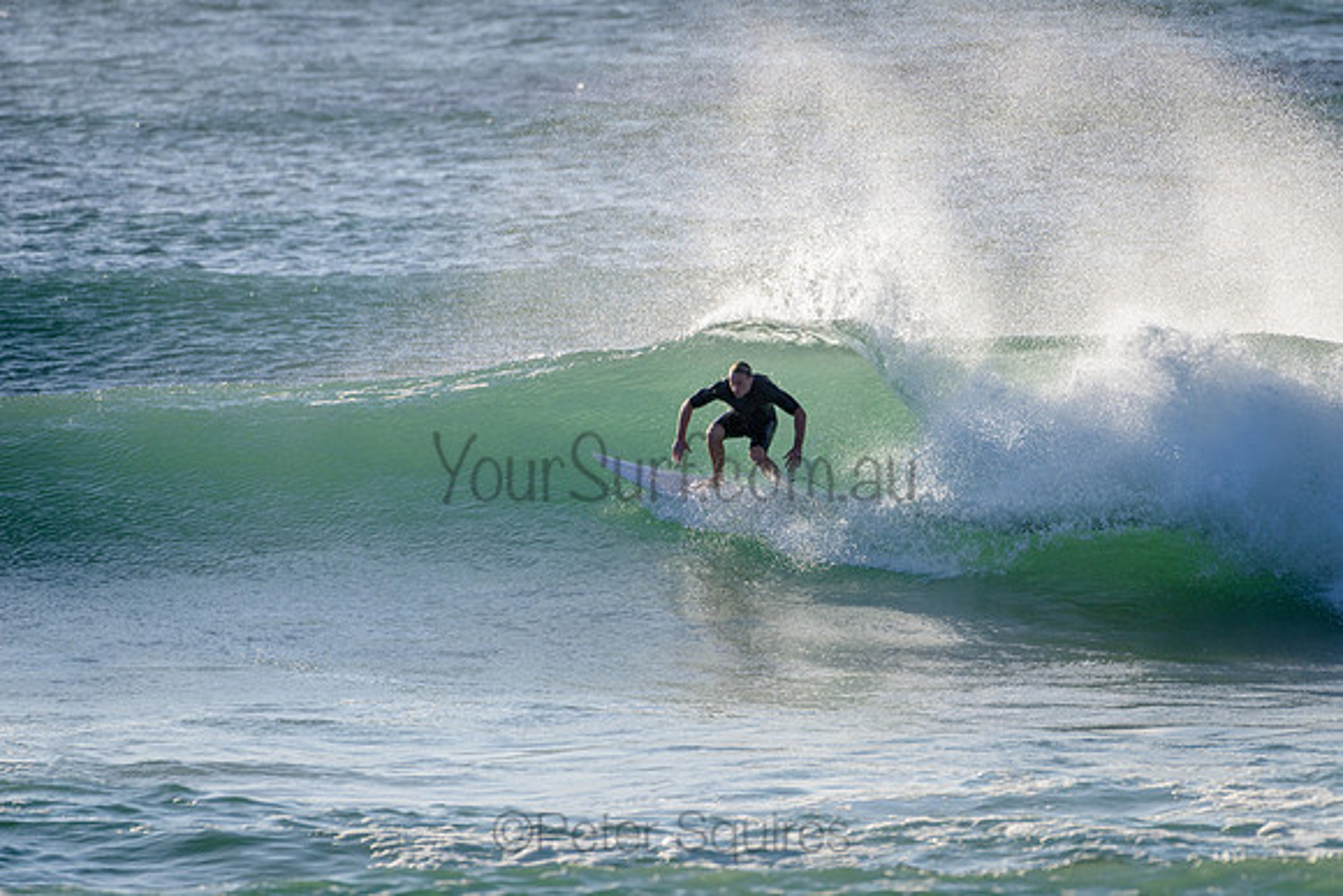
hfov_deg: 3.4
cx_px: 801
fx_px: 22826
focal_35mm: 612
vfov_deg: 2.2
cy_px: 472
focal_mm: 500
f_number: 5.6
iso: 125
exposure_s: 1/1250
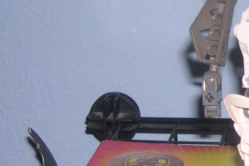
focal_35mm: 124
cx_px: 303
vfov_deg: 11.0
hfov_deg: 15.9
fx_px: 858
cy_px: 40
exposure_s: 1/60
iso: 100
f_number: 2.8
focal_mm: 8
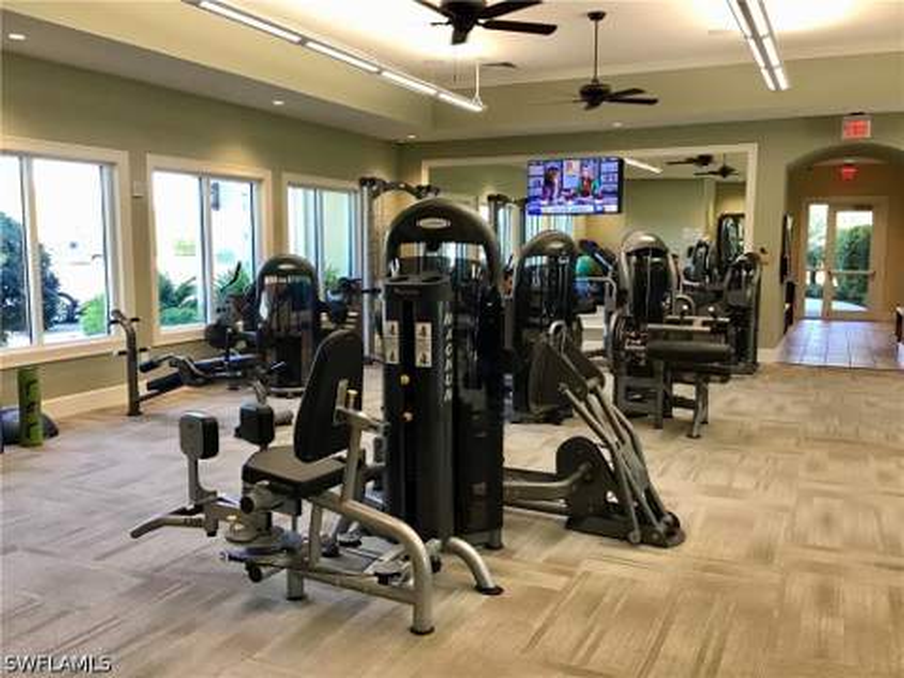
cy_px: 339
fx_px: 810
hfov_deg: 58.4
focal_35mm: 31
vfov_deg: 45.4
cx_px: 452
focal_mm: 3.3
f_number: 2.4
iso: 40
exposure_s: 1/30
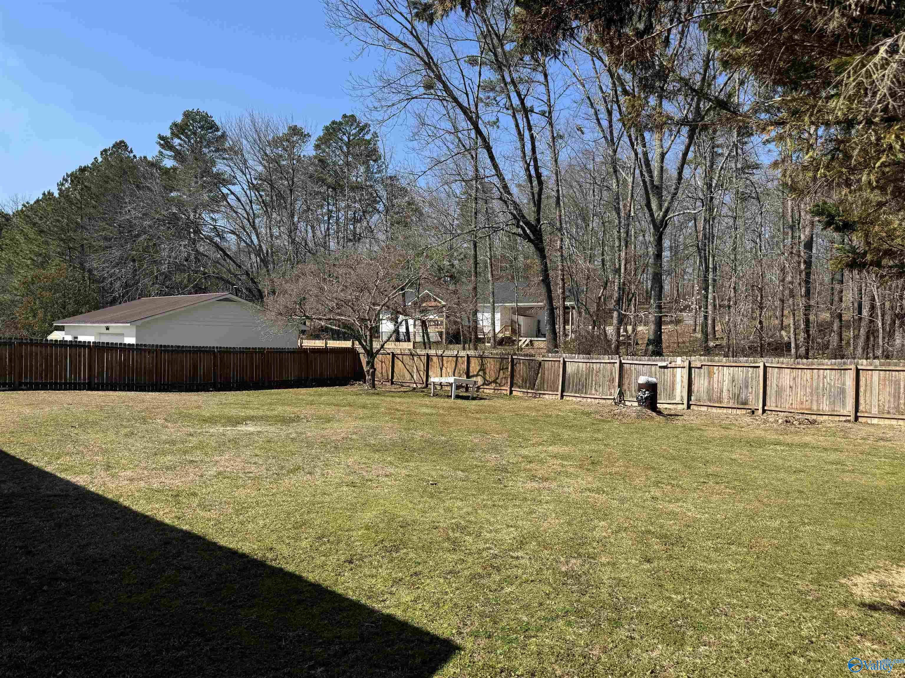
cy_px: 339
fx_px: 627
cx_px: 452
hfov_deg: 71.6
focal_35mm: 24
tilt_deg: +0.3
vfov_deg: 56.8
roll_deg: +0.9
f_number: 1.78
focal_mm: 6.76
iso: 80
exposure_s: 1/3413
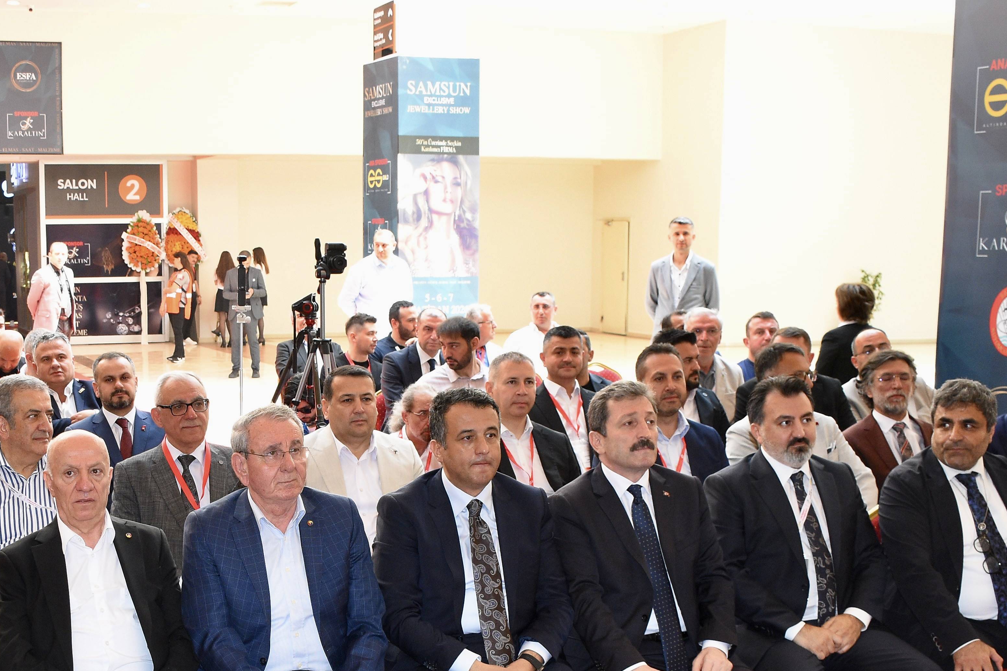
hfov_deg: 37.3
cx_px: 257
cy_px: 542
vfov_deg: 25.5
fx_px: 1455
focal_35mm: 52
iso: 800
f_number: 5
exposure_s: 1/160
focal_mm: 18
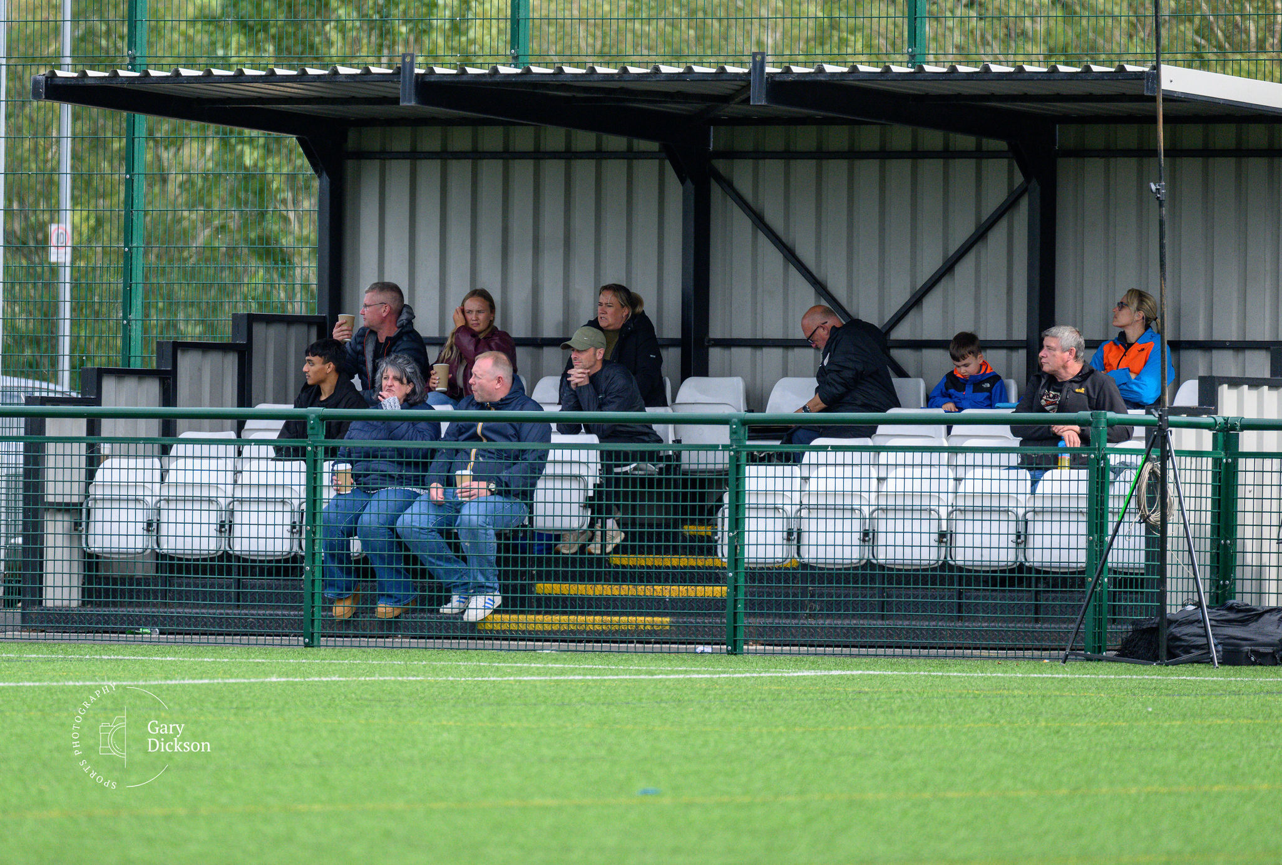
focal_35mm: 473
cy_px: 364
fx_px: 16886
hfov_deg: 4.3
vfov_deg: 2.9
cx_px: 527
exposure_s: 1/2000
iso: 1600
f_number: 5.6
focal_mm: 400
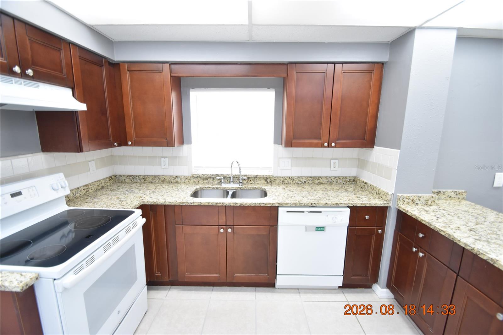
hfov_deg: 100.4
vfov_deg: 77.3
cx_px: 252
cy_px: 168
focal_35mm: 15
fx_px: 210
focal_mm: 10
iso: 800
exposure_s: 1/60
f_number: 4
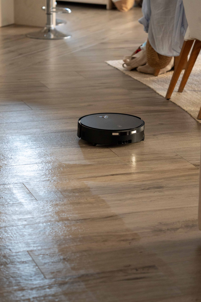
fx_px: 930
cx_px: 97
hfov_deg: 12.3
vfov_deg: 18.4
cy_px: 157
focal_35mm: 111
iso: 1250
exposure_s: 1/100
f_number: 2.8
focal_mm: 70
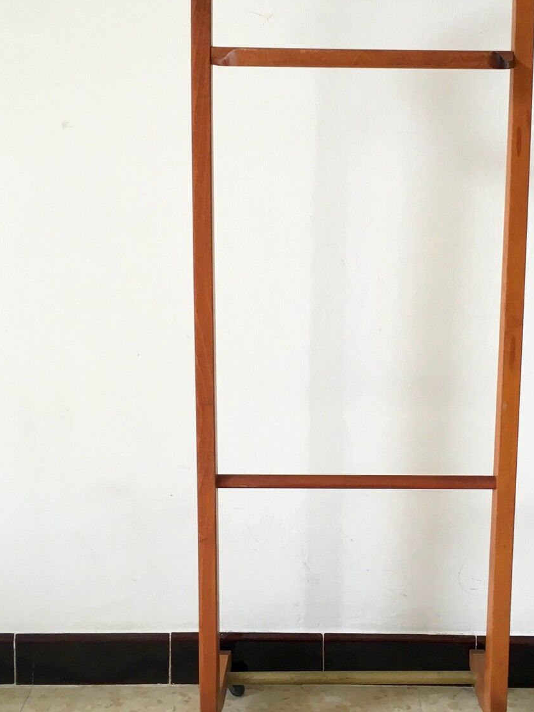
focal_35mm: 52
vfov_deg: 36.7
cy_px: 304
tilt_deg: -10.5
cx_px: 360
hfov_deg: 27.9
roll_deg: +0.6
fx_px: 1069
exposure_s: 1/33
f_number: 2.2
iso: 64
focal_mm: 4.15
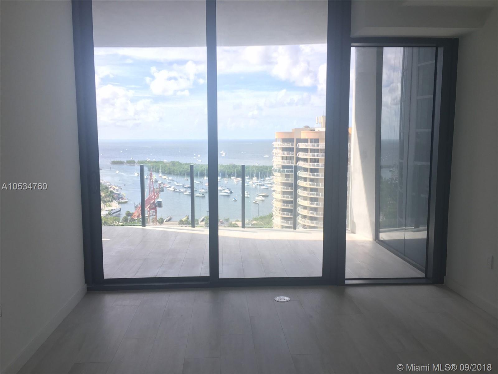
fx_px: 417
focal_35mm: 29
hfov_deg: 61.7
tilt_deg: -6.3
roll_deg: -0.1
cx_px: 249
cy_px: 187
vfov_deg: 48.2
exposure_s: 1/143
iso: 25
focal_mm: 4.15
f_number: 2.2
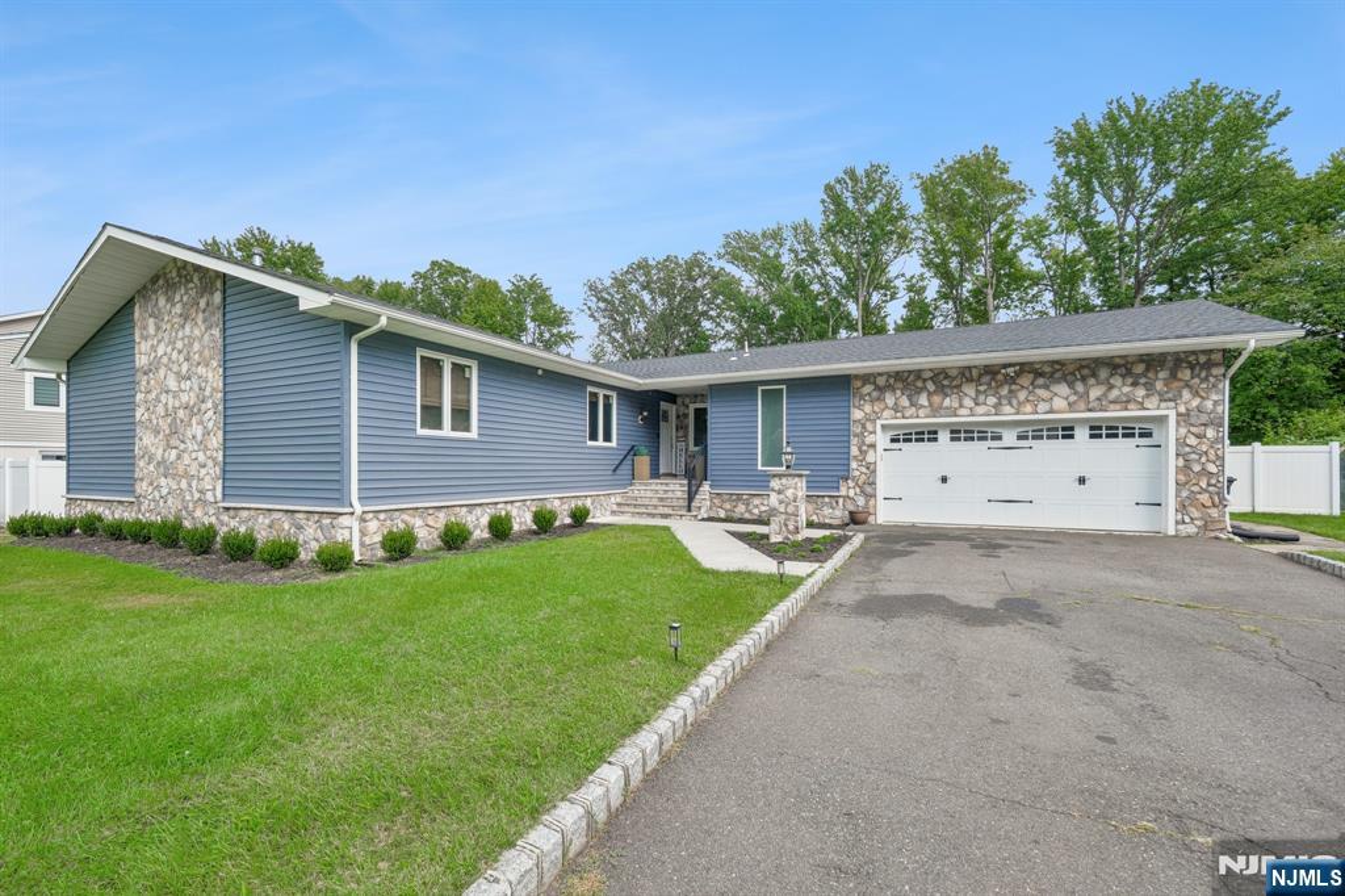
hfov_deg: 104.3
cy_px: 448
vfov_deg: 81.2
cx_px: 672
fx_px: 523
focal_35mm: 14
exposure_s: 1/340
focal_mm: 9.6
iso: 160
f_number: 5.6
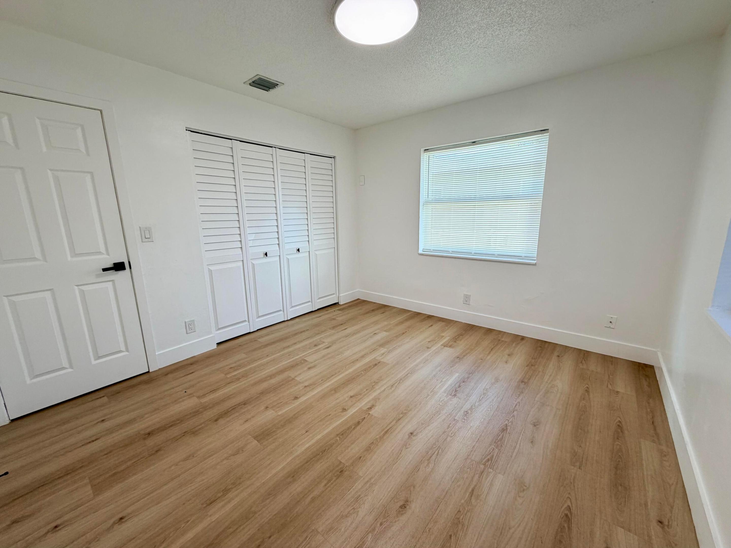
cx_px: 366
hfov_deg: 102.1
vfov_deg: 85.7
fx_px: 296
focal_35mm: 14
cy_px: 274
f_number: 2.2
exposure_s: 1/121
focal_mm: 2.22
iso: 64
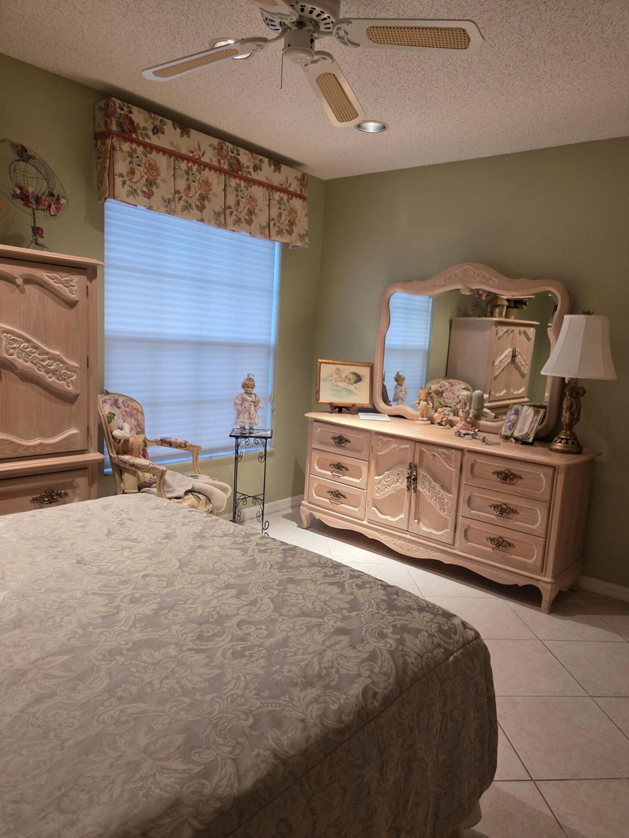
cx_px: 323
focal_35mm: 24
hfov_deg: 56.8
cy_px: 431
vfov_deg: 71.6
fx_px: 581
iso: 400
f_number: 1.8
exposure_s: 1/120
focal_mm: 5.4
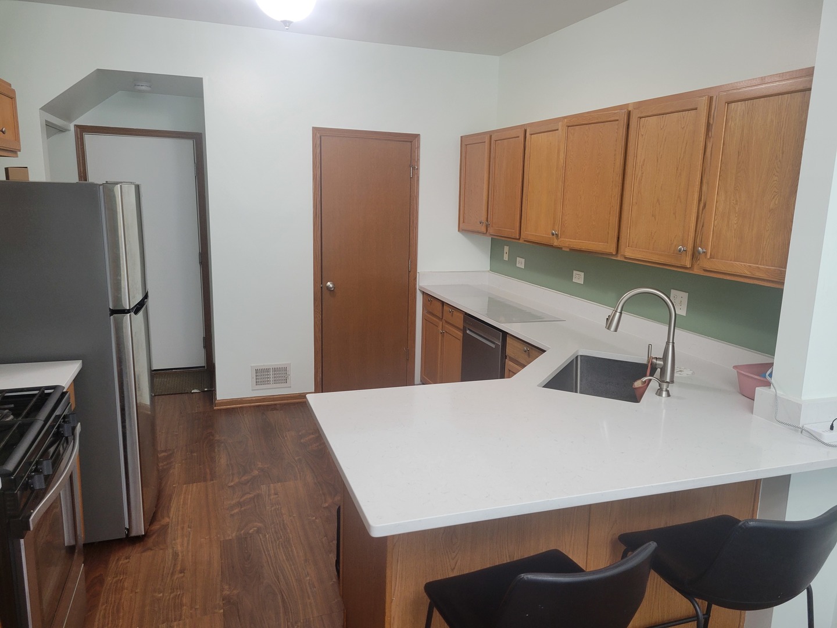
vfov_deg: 53.1
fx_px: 629
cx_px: 418
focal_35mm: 26
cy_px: 314
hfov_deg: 67.3
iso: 200
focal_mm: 5.4
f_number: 1.8
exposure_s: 1/60
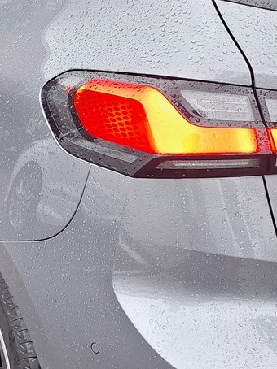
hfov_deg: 20.1
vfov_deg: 26.7
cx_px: 176
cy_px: 154
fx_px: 780
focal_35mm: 73
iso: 40
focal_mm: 5.54
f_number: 1.8
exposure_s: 1/160
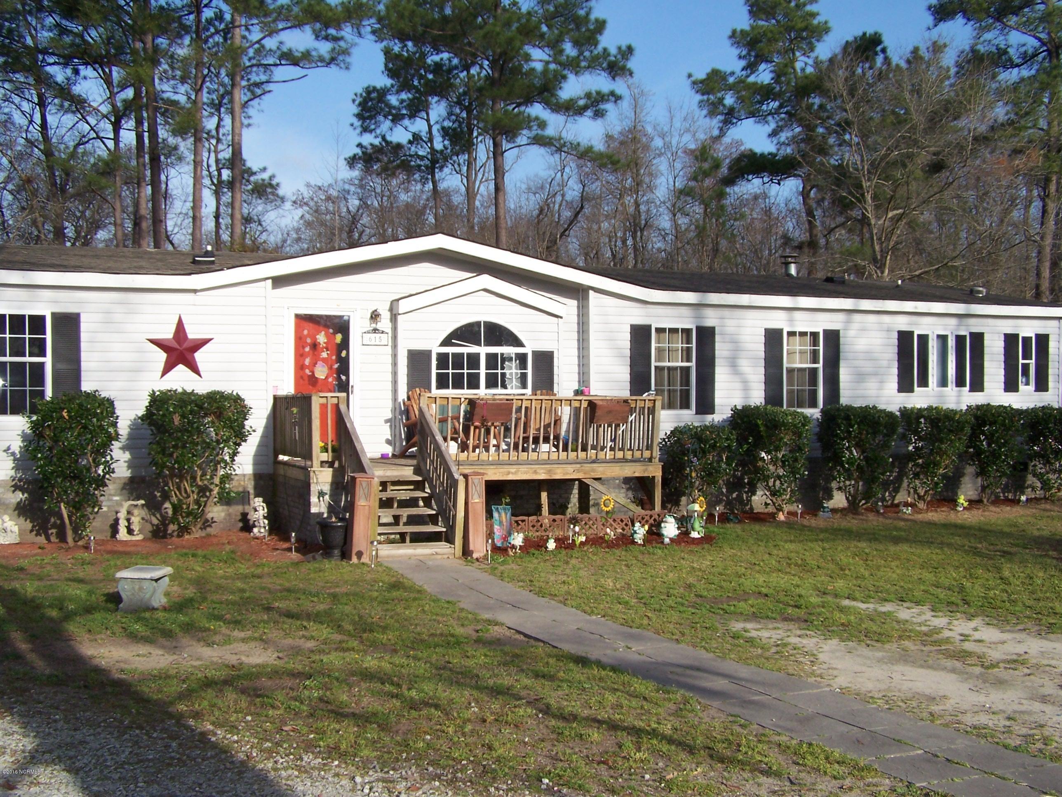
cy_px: 398
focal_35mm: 38
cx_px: 531
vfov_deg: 37.7
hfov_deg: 49.0
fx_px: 1166
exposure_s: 1/750
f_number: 4
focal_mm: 6.3
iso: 80
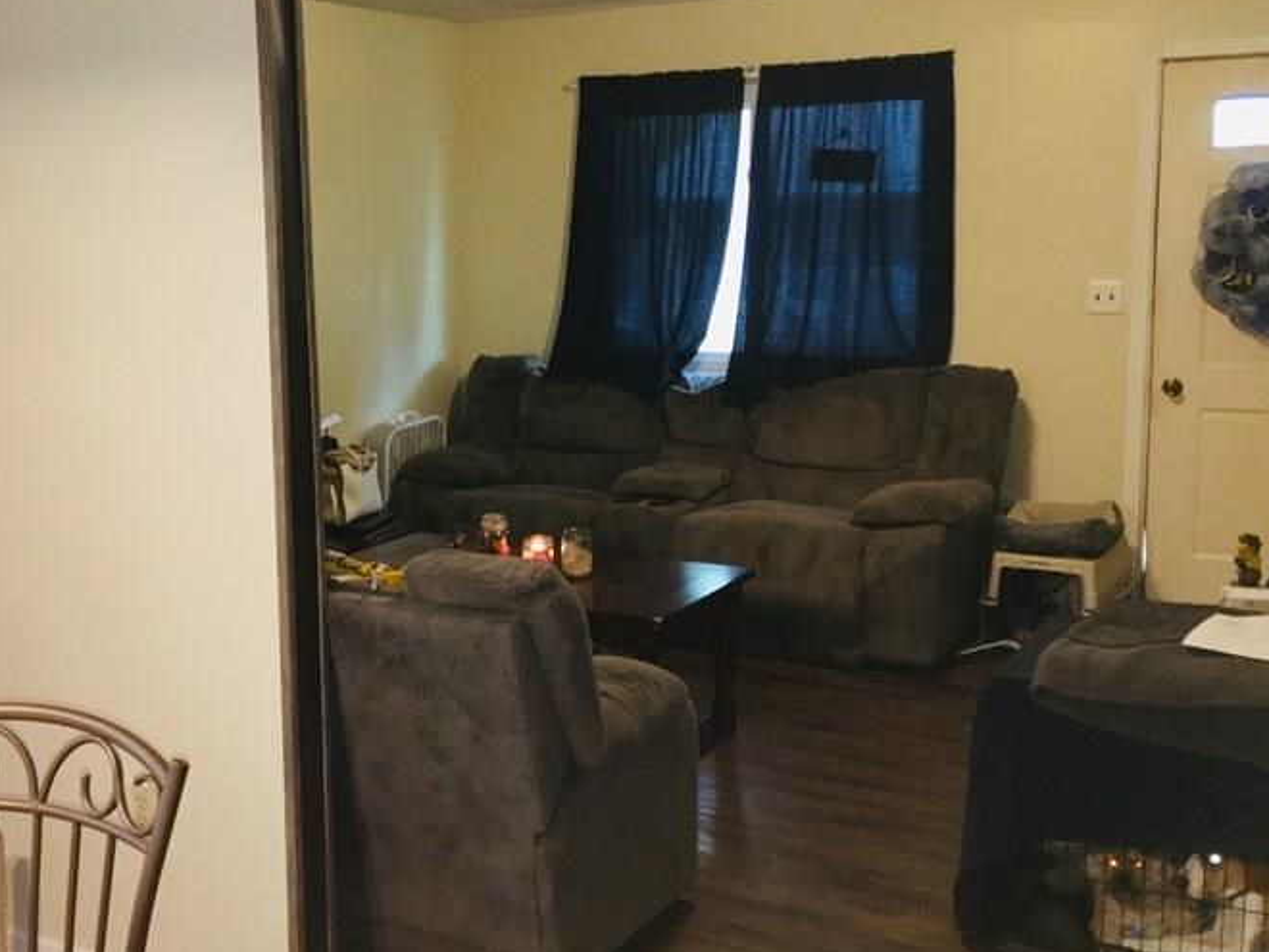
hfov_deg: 41.2
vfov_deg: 32.2
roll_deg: +1.0
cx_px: 361
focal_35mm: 45
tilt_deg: -6.4
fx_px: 1650
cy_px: 438
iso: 200
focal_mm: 4.15
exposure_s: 1/16
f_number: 2.2
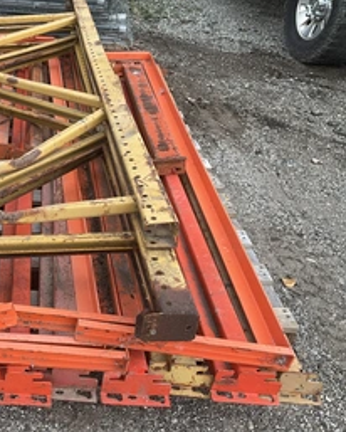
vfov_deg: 42.0
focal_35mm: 44
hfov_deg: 32.3
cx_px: 27
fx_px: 563
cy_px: 210
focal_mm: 3
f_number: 1.8
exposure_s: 1/185
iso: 20
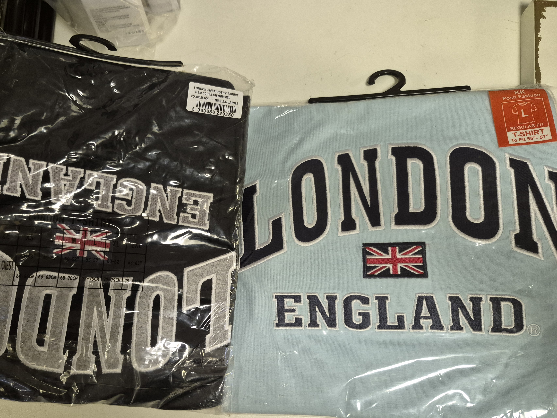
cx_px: 233
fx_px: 434
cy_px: 230
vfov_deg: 51.3
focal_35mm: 27
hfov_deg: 64.9
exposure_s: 1/100
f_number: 1.8
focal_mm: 5.4
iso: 800
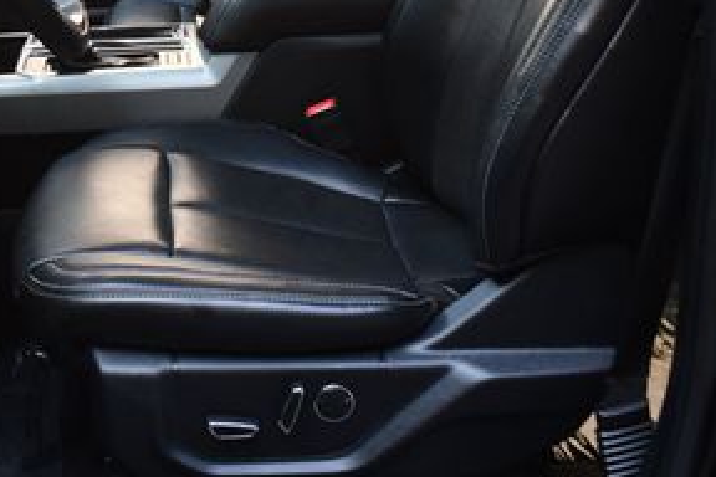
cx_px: 181
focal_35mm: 60
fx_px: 1193
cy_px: -47
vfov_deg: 21.5
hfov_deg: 32.8
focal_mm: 18
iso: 400
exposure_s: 1/250
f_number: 5
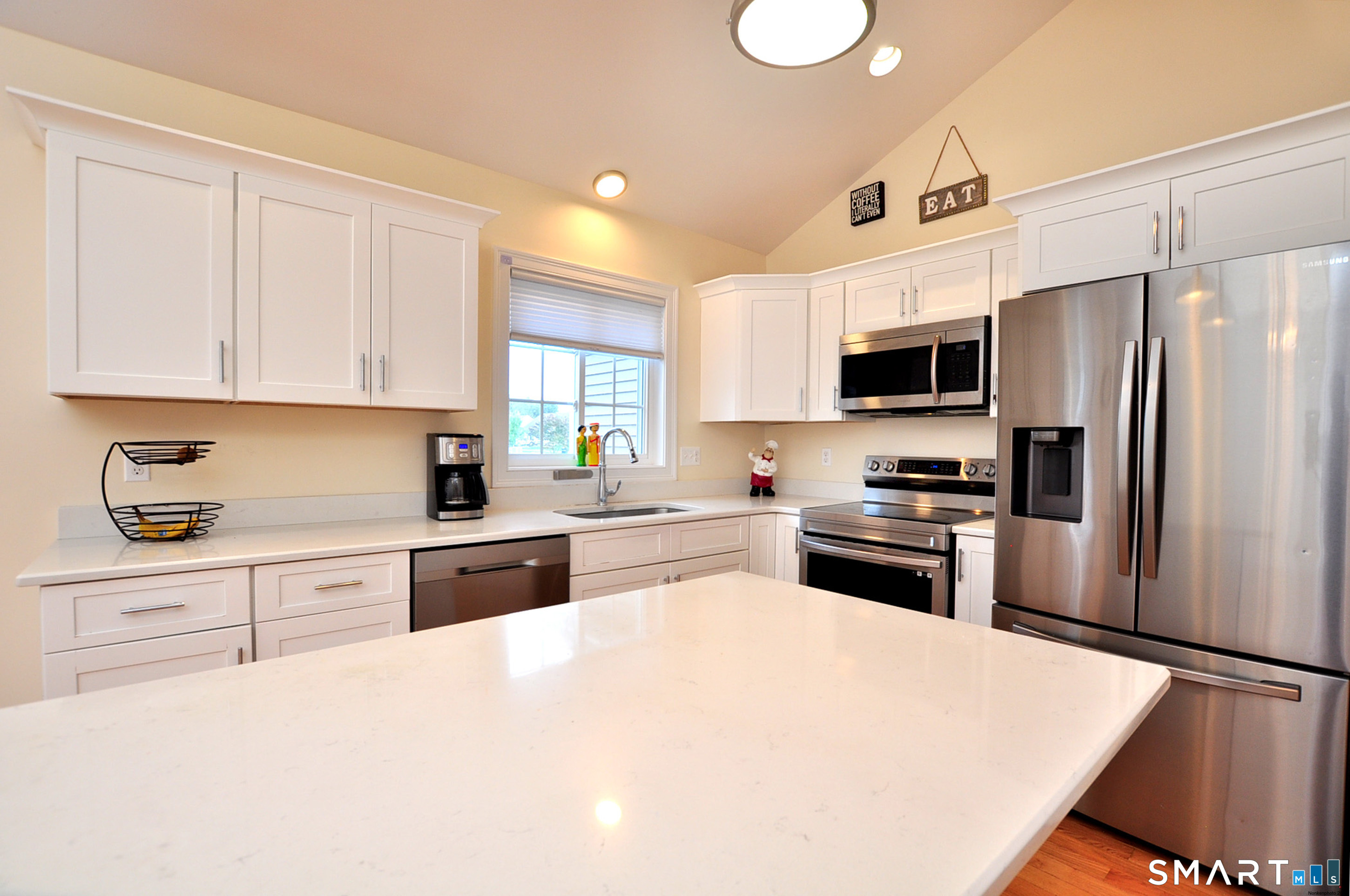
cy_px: 448
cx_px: 675
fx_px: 562
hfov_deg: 100.5
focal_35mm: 15
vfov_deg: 77.2
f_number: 5
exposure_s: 1/60
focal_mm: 10
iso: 200
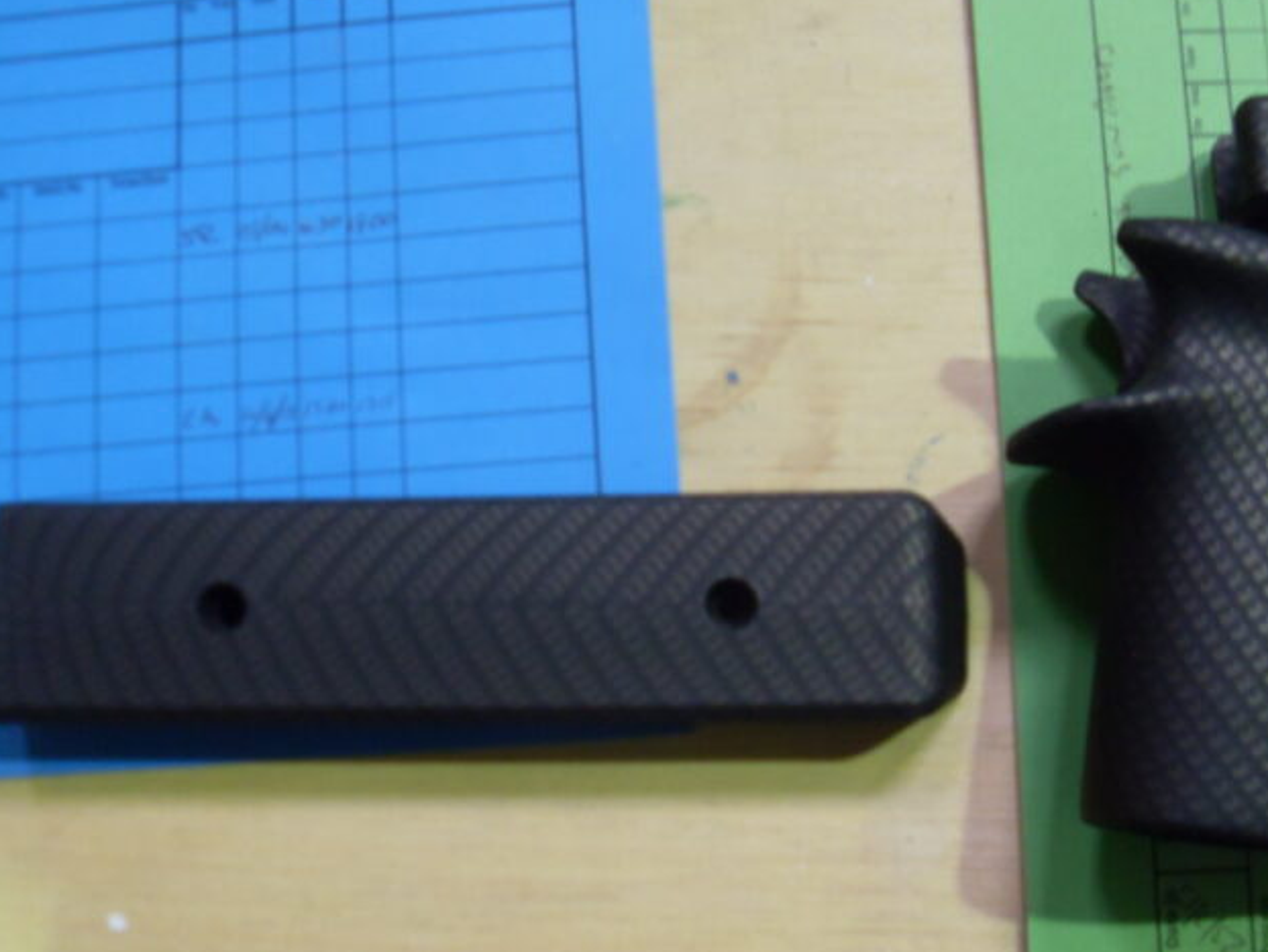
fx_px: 1649
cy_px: 567
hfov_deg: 41.9
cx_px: 744
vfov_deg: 32.1
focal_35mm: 45
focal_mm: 6.3
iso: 200
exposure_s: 1/15
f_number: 2.8
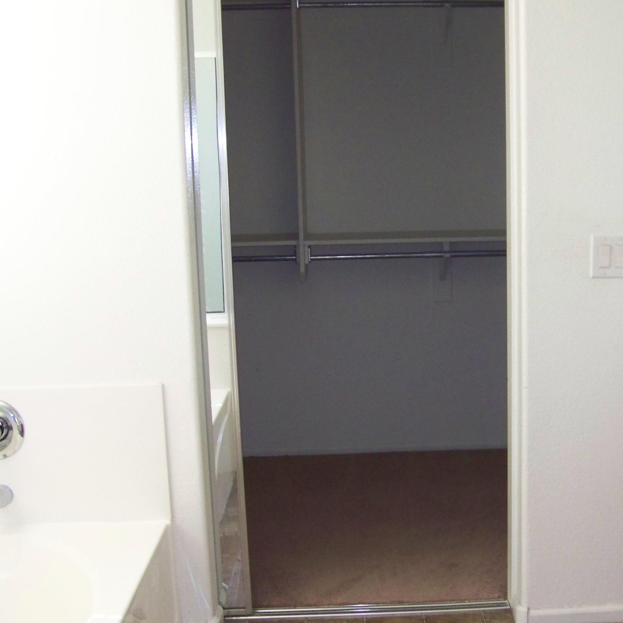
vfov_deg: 31.0
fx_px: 1120
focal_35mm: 55
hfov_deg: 30.8
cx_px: 421
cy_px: 365
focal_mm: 5.85
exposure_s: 1/30
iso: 200
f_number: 2.8
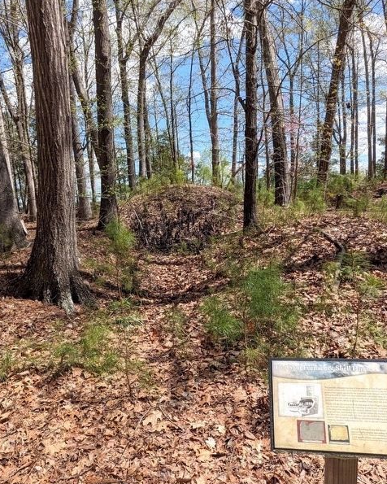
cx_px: 187
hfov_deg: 65.5
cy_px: 242
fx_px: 301
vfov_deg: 77.6
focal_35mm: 21
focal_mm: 2.22
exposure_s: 1/1333
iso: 41
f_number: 2.2
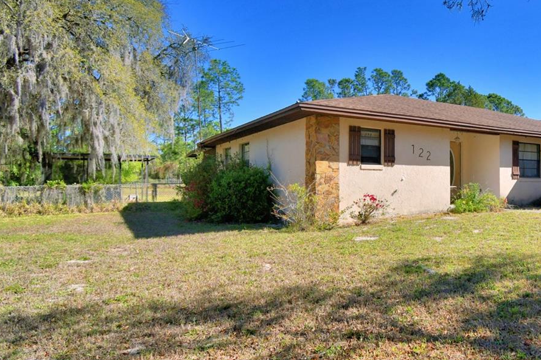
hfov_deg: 61.3
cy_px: 177
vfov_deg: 47.9
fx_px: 406
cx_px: 441
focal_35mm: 27
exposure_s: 1/1000
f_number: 4.5
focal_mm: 10
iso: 100
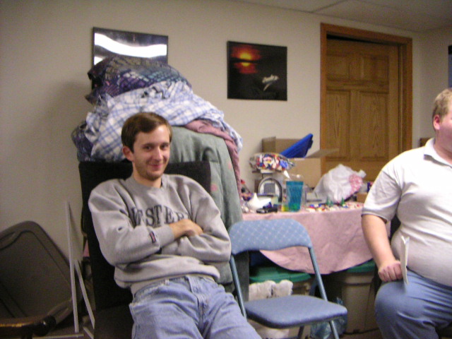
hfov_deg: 46.8
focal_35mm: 40
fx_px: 522
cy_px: 170
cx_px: 226
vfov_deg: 36.0
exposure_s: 1/45
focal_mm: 5.3
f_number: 2.9
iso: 400
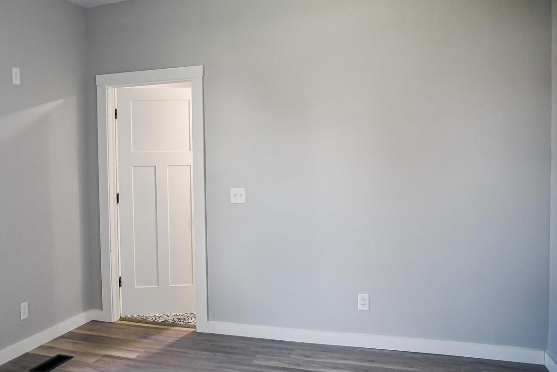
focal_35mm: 33
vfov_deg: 40.0
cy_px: 176
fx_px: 511
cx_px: 182
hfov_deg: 55.9
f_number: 2.8
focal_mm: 24
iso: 3200
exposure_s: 1/640
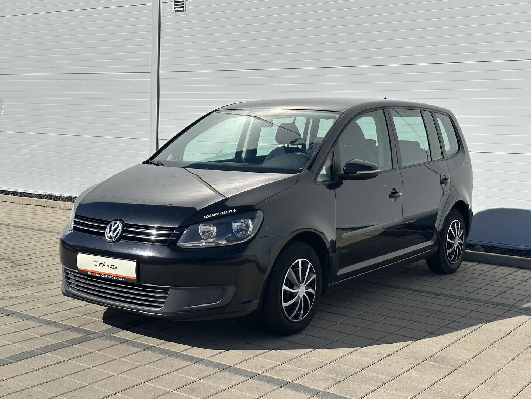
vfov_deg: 30.3
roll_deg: -1.4
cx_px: 266
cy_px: 200
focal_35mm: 48
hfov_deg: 39.7
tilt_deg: -5.4
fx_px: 736
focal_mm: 6.86
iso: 64
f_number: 1.78
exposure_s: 1/5882
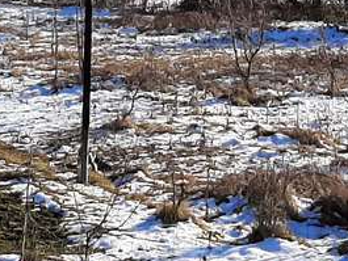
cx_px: 213
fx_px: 1478
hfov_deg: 13.4
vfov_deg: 9.7
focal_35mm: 147
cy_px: -179
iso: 40
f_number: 1.7
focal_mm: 3.93
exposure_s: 1/2755
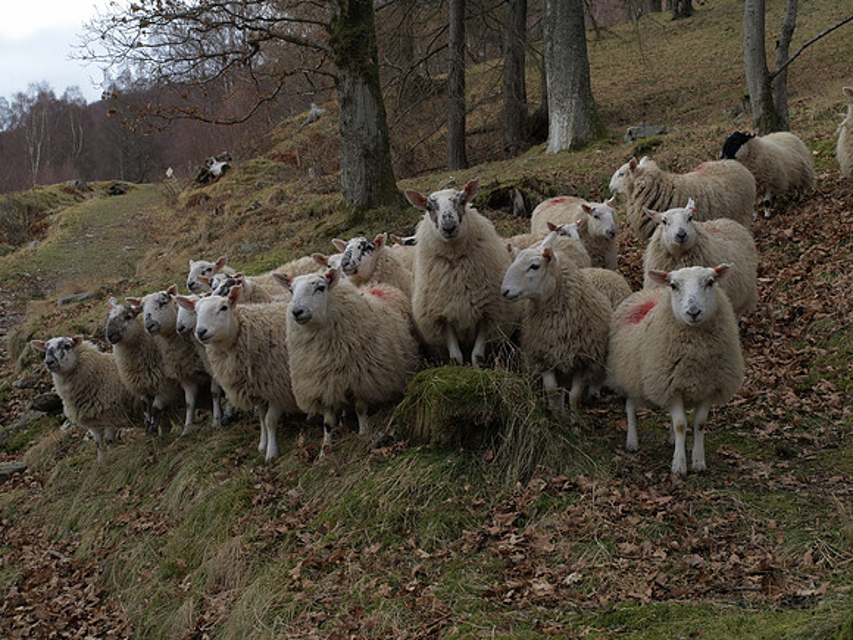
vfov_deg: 29.1
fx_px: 1232
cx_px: 426
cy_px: 320
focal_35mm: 50
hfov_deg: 38.2
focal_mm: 25
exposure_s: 1/200
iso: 200
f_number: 8
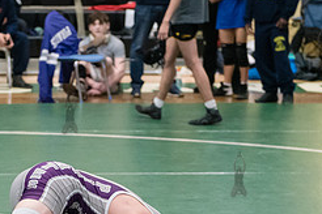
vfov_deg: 9.3
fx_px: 1306
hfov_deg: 14.0
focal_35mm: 146
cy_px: 237
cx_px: 69
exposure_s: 1/500
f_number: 3.2
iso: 8000
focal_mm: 62
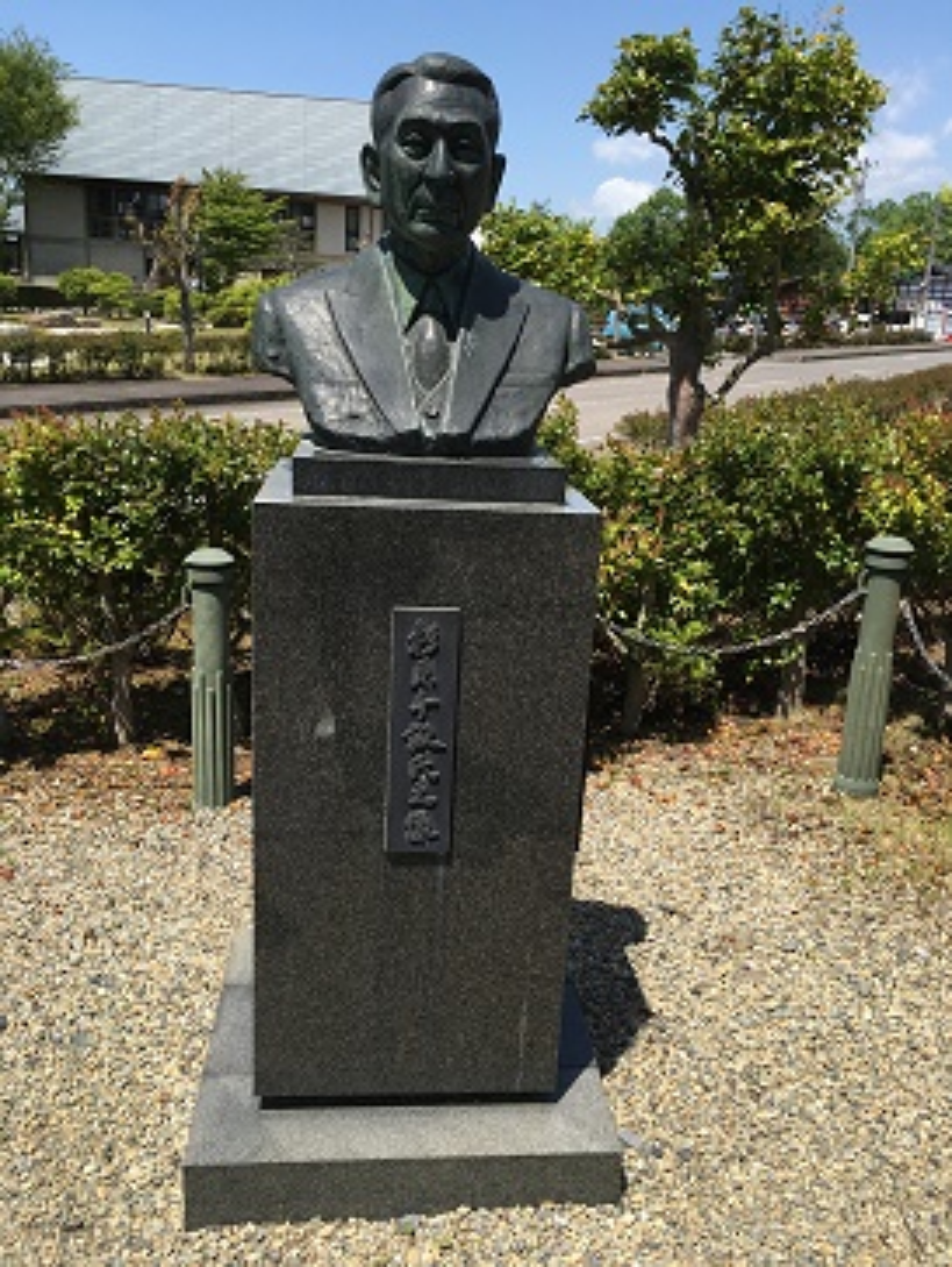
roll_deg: -2.5
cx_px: 476
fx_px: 1062
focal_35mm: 29
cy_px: 634
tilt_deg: -16.6
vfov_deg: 61.6
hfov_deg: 48.3
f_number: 2.2
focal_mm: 4.15
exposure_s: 1/1570
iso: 25
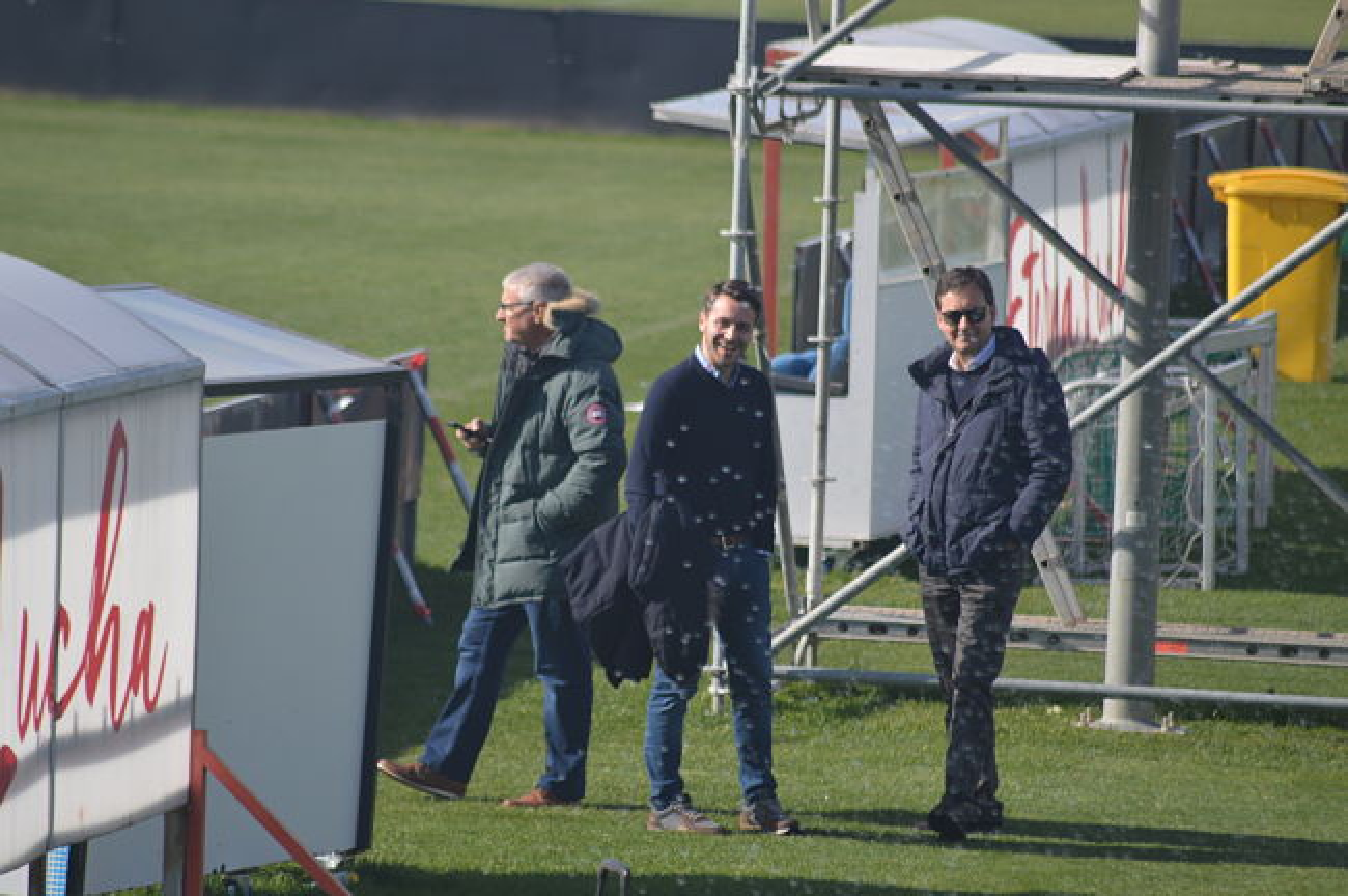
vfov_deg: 3.0
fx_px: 16833
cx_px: 674
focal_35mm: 450
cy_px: 448
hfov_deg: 4.6
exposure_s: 1/1600
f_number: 5.6
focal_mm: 300
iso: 400
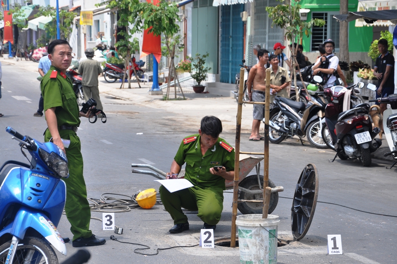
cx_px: 198
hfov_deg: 16.1
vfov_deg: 10.7
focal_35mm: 128
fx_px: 1404
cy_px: 132
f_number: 9
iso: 200
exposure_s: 1/320
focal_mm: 85
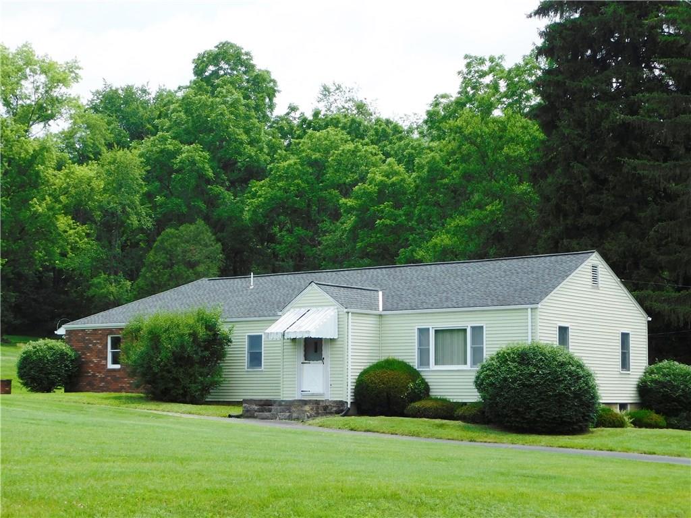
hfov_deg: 29.4
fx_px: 1317
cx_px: 346
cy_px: 259
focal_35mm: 66
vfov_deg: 22.3
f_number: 4.2
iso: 125
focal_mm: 11.7
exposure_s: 1/800
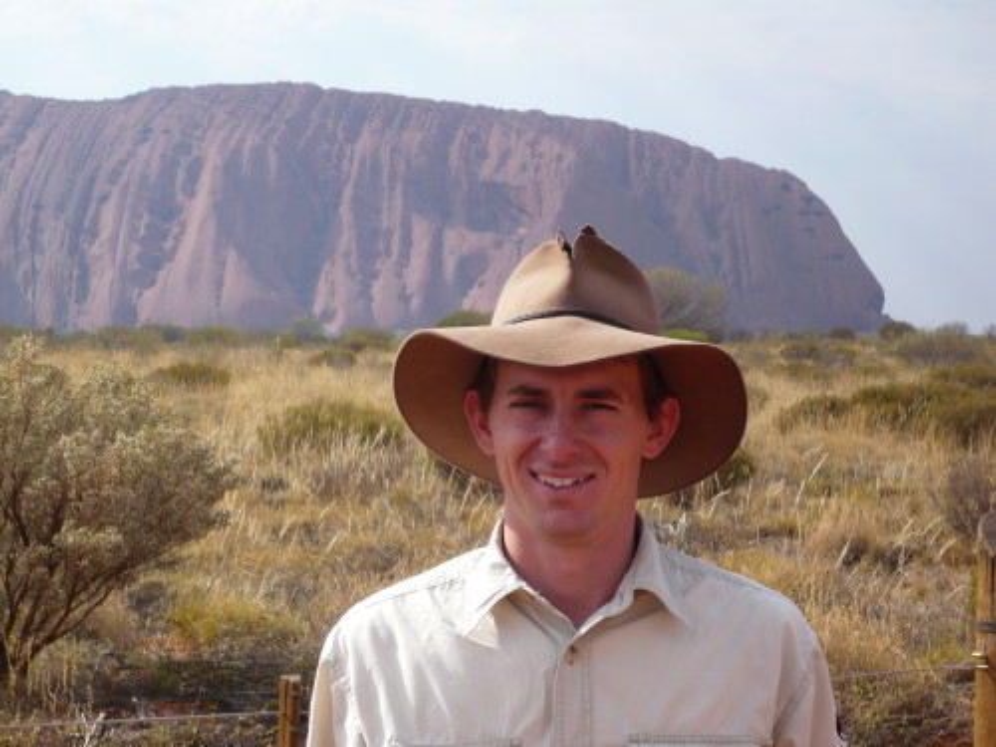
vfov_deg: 14.1
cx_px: 498
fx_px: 3021
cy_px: 374
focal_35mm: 105
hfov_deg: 18.7
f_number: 5
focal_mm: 17.4
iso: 100
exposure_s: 1/400
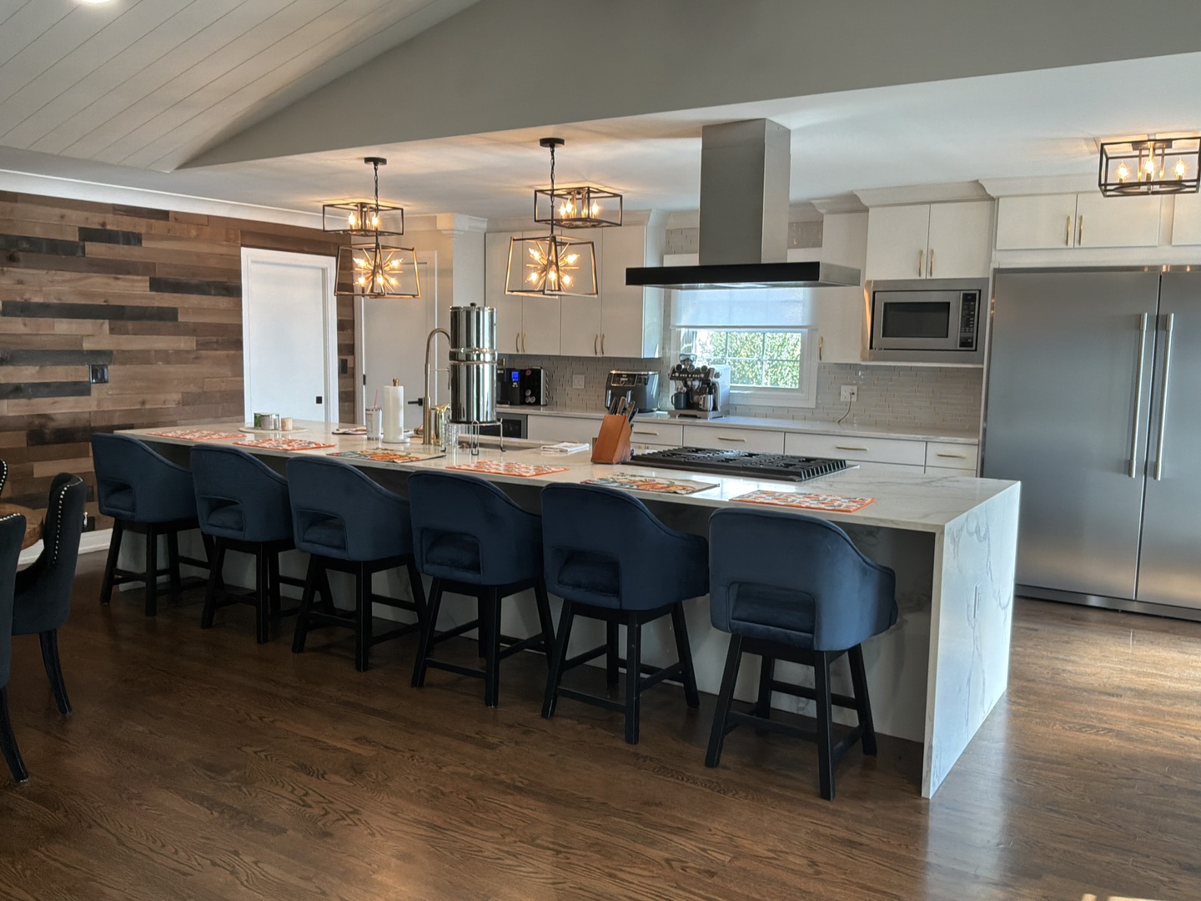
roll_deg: -0.3
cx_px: 600
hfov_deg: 63.4
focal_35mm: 28
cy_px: 450
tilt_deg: -7.5
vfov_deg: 49.7
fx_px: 971
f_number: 1.8
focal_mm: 3
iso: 50
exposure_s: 1/60
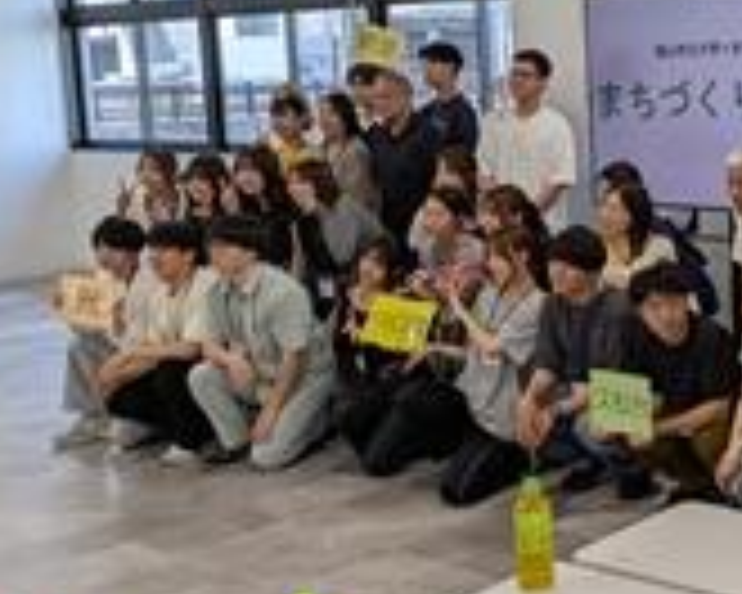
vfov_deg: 25.6
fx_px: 1296
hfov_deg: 29.7
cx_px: 751
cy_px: 180
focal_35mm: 59
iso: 42
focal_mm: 5.43
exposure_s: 1/176
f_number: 1.89
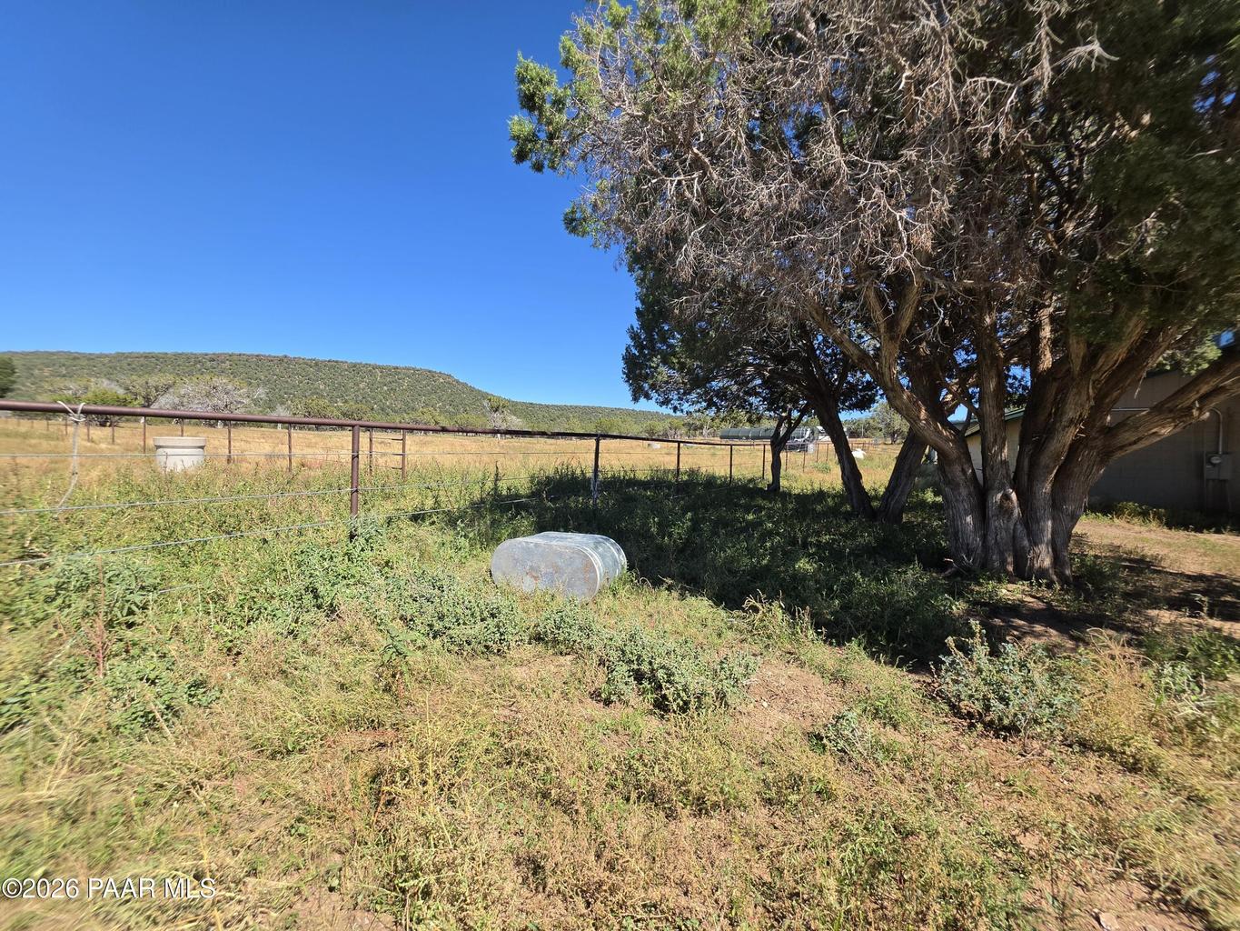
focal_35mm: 13
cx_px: 620
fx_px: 466
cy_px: 466
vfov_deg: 89.9
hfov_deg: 106.2
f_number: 1.9
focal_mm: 2.2
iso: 32
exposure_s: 1/1076
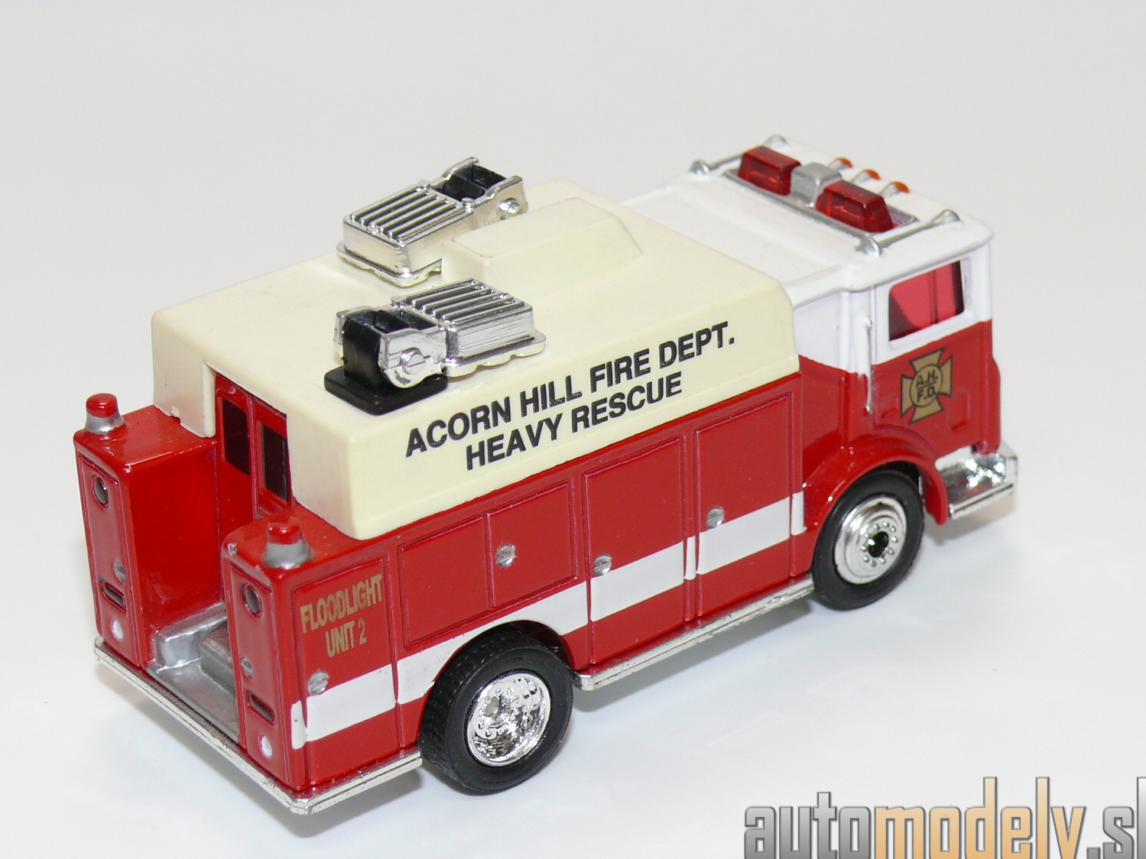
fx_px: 3145
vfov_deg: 15.6
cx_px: 568
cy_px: 435
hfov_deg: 20.7
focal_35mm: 95
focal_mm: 12.5
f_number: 4
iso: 100
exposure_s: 1/30
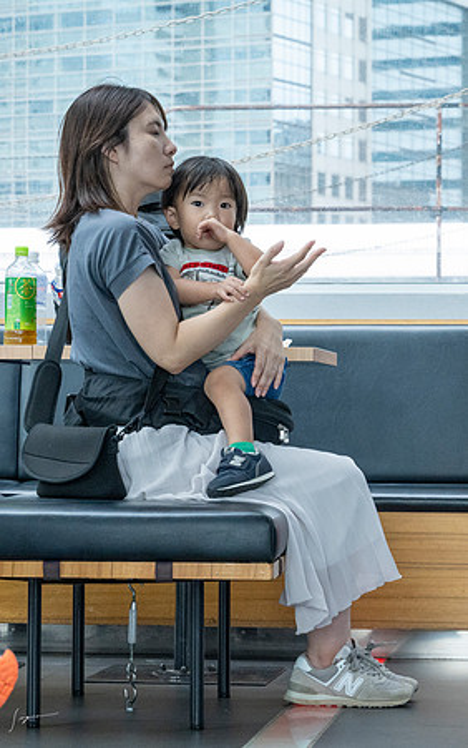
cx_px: 268
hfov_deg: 9.7
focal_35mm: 136
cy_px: 312
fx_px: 2769
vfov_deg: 15.4
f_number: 8
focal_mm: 70
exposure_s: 1/500
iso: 2200
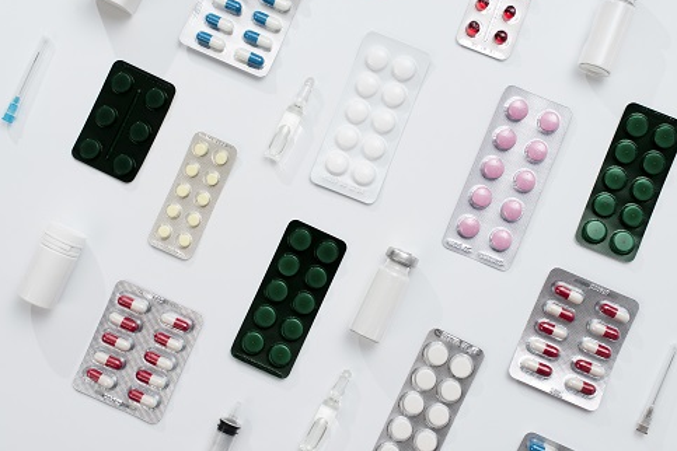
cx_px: 342
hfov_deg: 37.5
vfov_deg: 25.5
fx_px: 997
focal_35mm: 53
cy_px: 221
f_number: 7.1
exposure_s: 1/160
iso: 200
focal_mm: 50
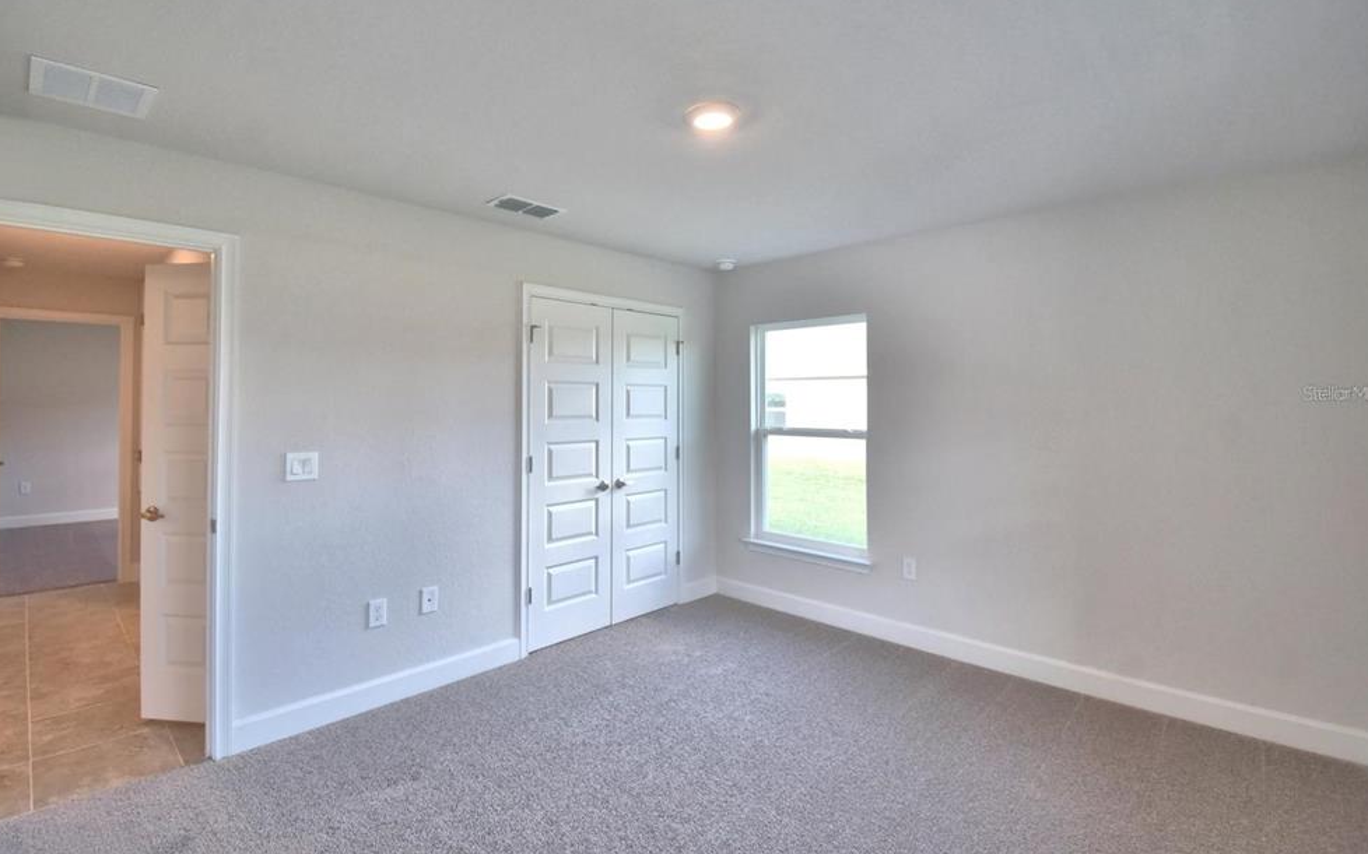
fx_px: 596
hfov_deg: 97.8
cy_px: 393
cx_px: 671
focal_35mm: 16
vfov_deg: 71.1
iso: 400
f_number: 4.5
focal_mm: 10
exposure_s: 1/100
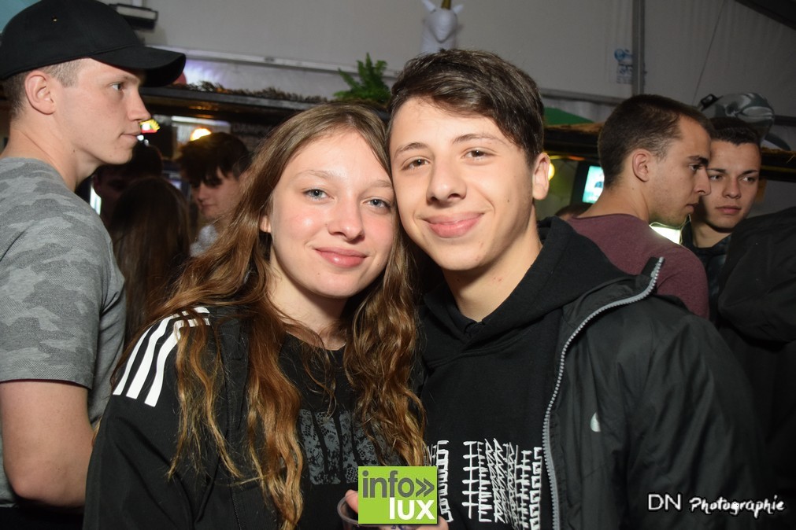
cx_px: 398
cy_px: 265
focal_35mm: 33
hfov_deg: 57.2
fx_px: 730
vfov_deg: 40.0
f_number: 3.8
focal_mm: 22
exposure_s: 1/40
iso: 1600
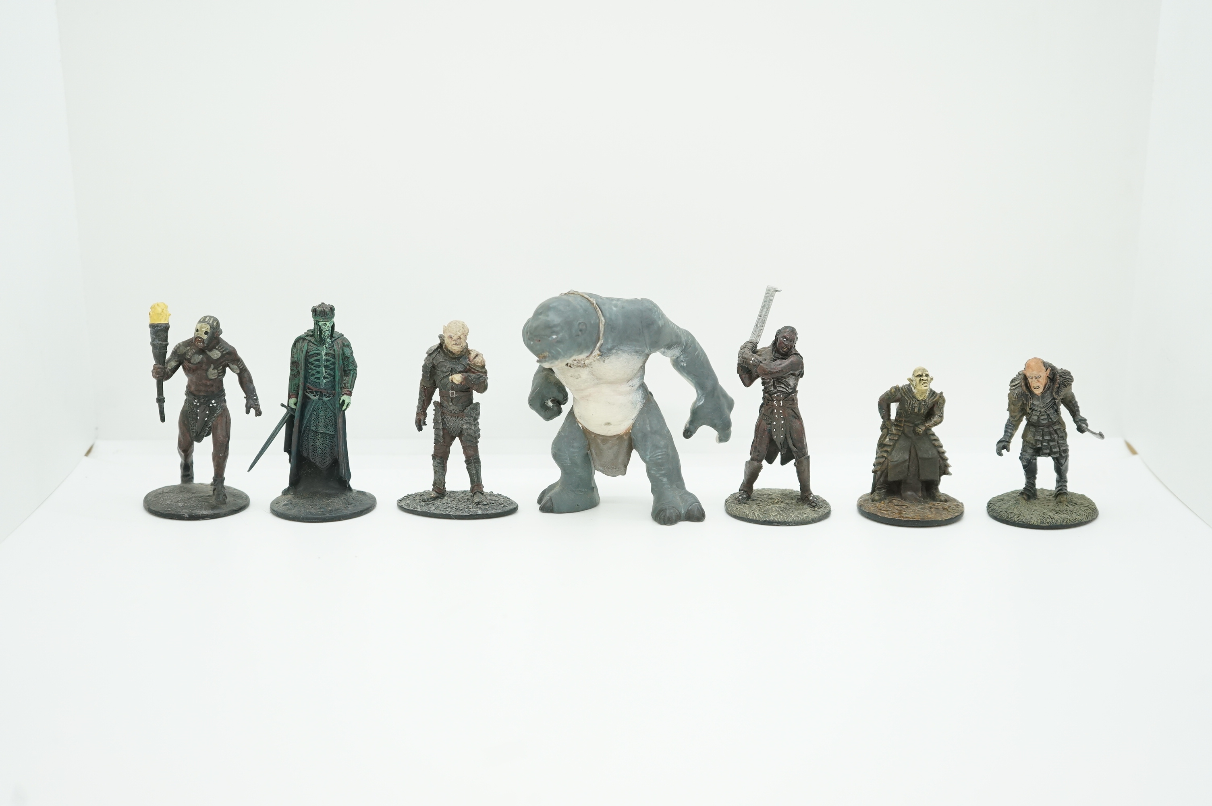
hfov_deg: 46.4
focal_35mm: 42
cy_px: 403
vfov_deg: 31.8
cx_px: 606
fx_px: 1413
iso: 1600
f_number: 5
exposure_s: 1/250
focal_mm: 42
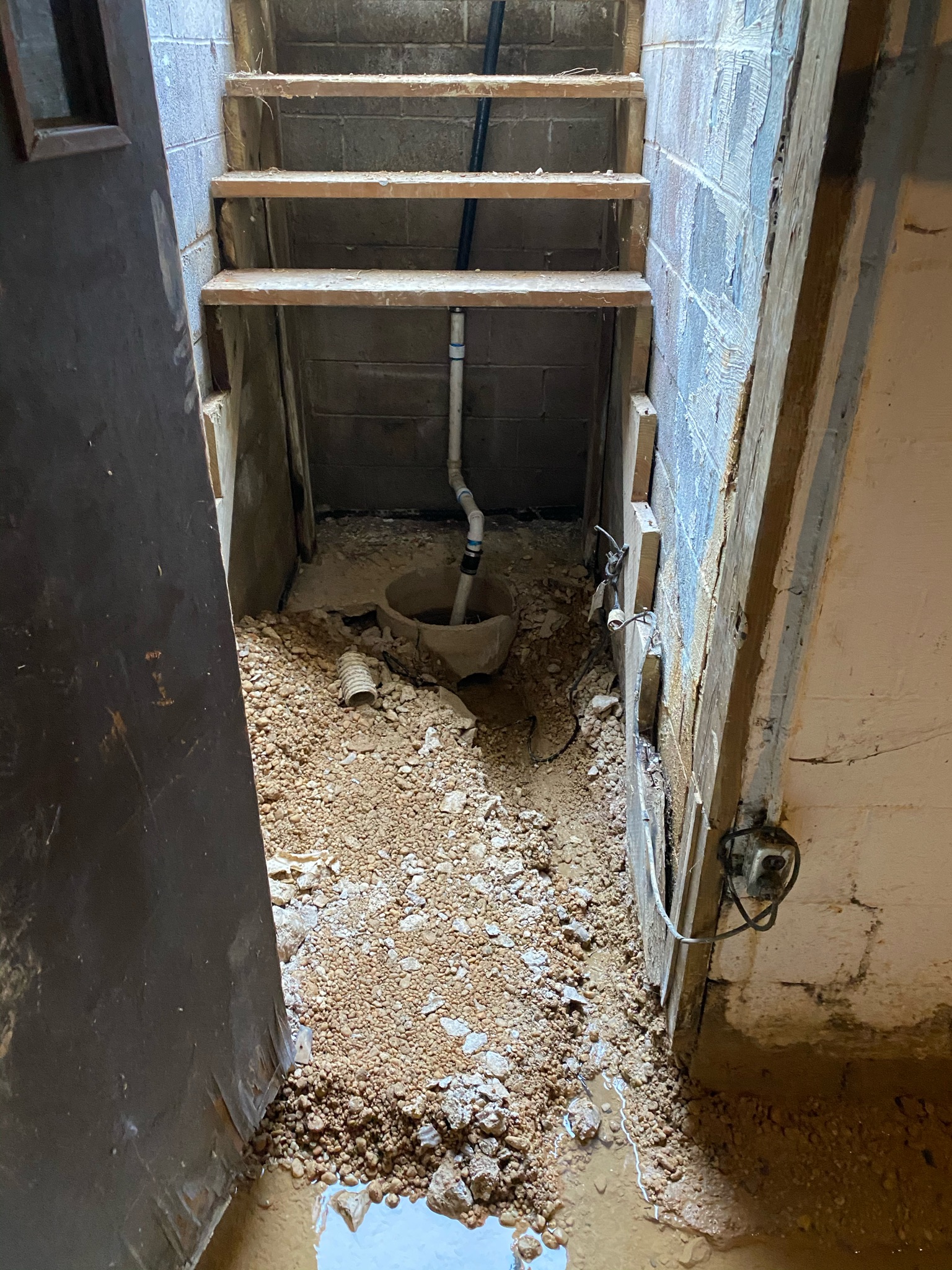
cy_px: 635
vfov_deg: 67.3
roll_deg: -1.0
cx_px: 476
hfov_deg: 53.0
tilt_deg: -32.6
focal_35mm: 26
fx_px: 954
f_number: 1.8
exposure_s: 1/60
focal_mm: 4.25
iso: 500
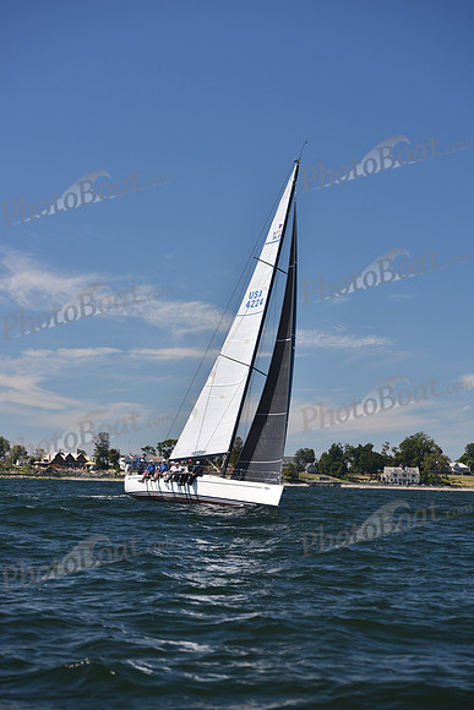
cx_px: 237
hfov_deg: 16.7
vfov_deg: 24.8
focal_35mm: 82
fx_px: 1618
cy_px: 355
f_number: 4.5
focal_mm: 82
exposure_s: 1/800
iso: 200
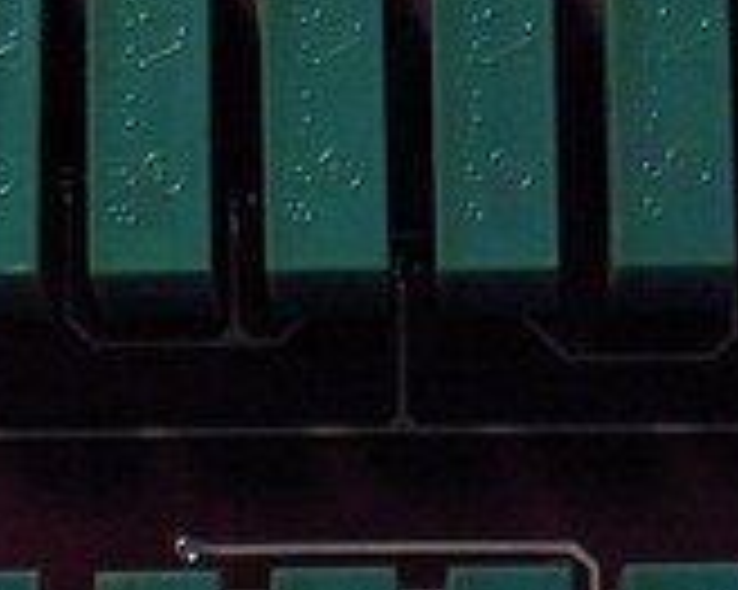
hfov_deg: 10.4
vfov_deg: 8.2
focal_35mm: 186
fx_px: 4060
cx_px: 302
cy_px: 824
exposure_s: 1/101
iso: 200
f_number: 2.8
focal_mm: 8
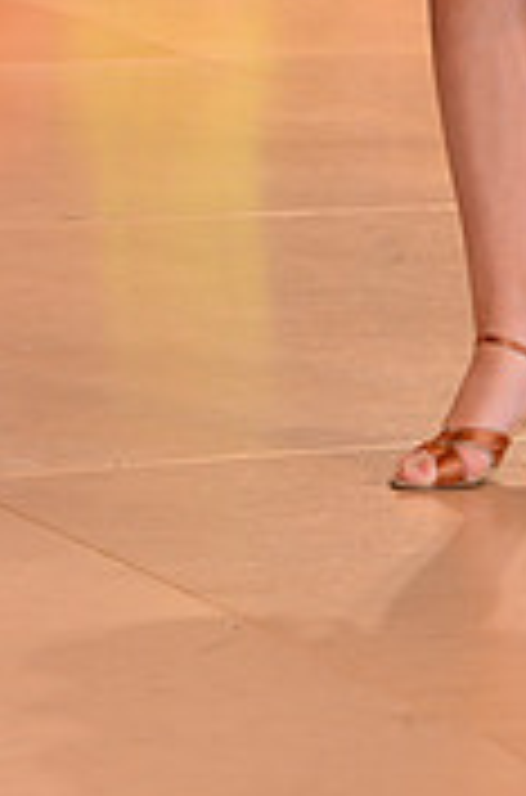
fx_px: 7098
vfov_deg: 6.3
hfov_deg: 4.2
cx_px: 178
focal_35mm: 322
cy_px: -477
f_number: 5.6
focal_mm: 98
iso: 1250
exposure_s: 1/250
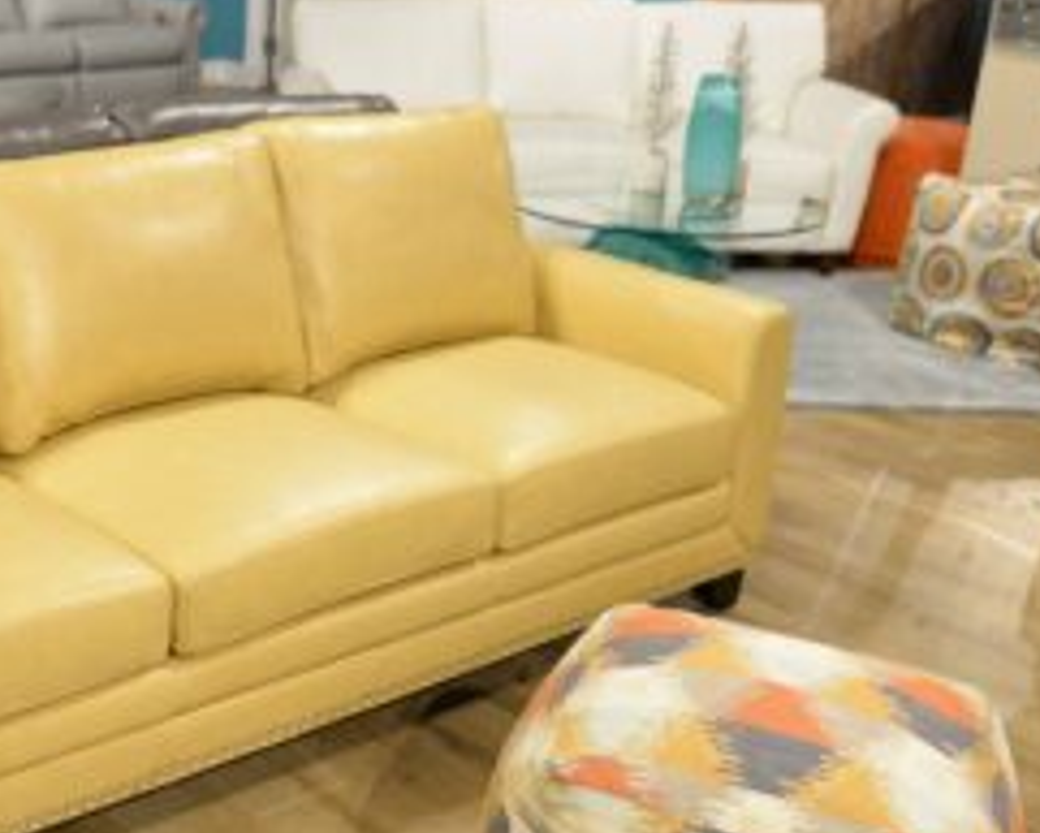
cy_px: 496
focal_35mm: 56
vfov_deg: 27.1
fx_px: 1724
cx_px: 132
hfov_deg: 32.1
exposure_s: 1/80
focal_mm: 32
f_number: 4.5
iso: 1000
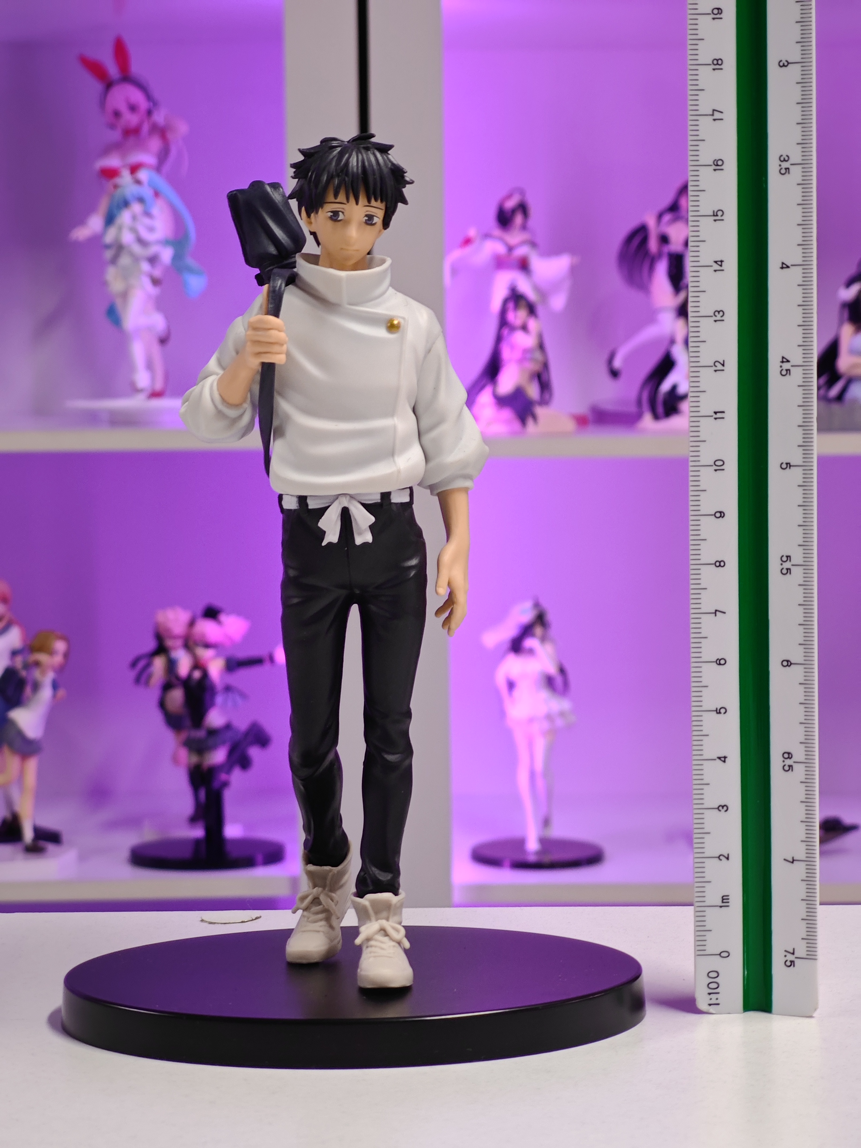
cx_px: 430
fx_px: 2653
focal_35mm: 80
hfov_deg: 18.4
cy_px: 574
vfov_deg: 24.4
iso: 400
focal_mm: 7.48
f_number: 2.4
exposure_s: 1/19.5
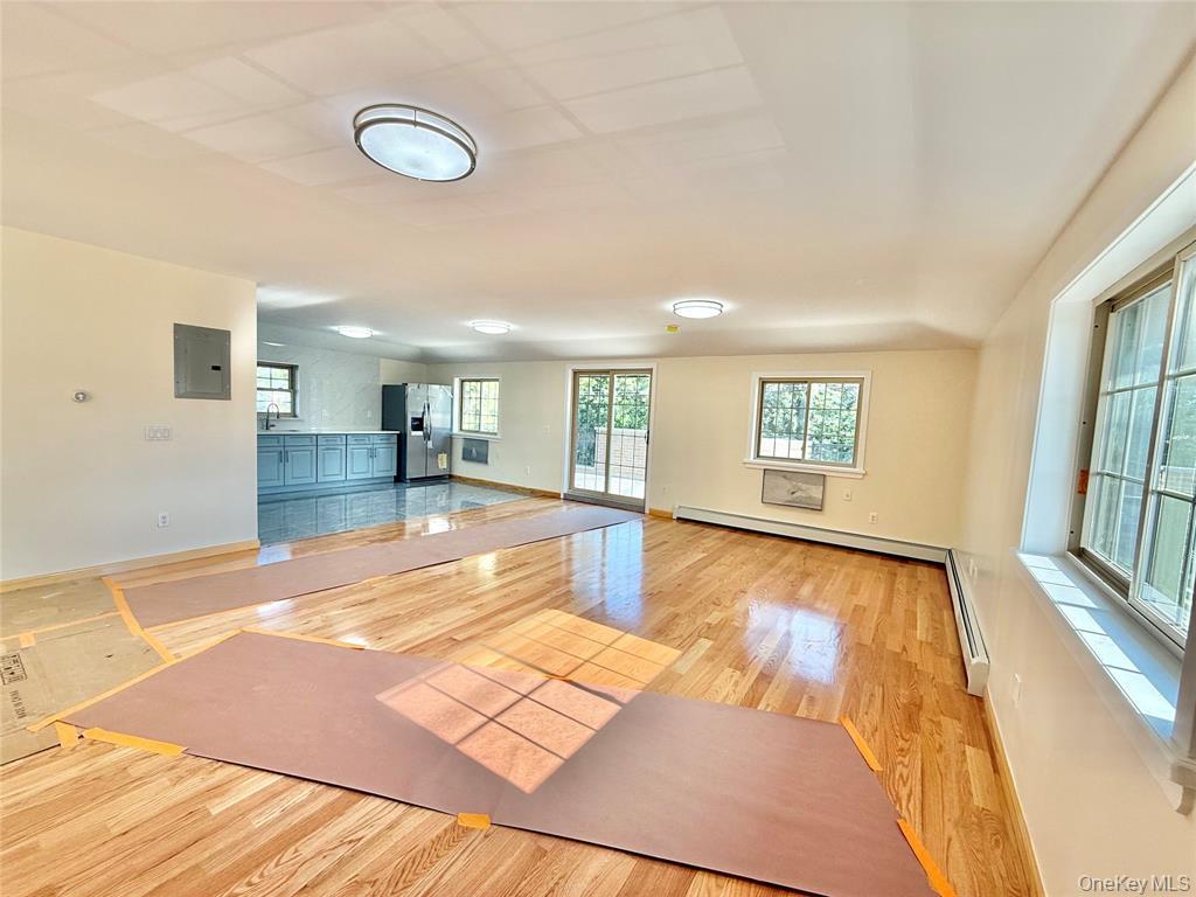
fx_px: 484
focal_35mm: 14
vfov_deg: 85.7
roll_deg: -2.9
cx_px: 598
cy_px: 448
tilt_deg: -3.9
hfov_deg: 102.1
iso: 64
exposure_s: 1/172
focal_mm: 2.22
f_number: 2.2
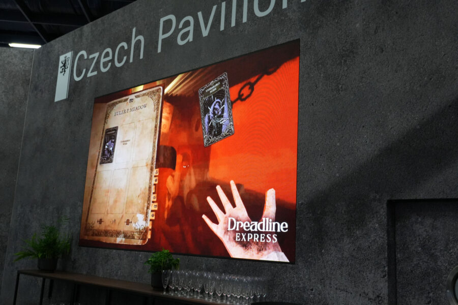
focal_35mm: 38
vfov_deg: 35.5
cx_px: 229
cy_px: 152
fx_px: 477
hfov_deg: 51.3
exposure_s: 1/160
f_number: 4
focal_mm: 25
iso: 2500
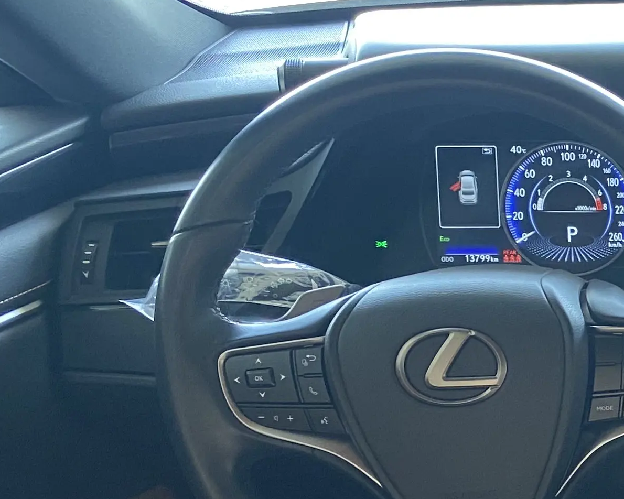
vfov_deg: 17.2
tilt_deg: -30.4
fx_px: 1588
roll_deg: -0.4
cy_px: 567
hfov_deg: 18.7
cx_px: 1025
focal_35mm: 86
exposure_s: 1/60
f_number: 1.8
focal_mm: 4.25
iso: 125
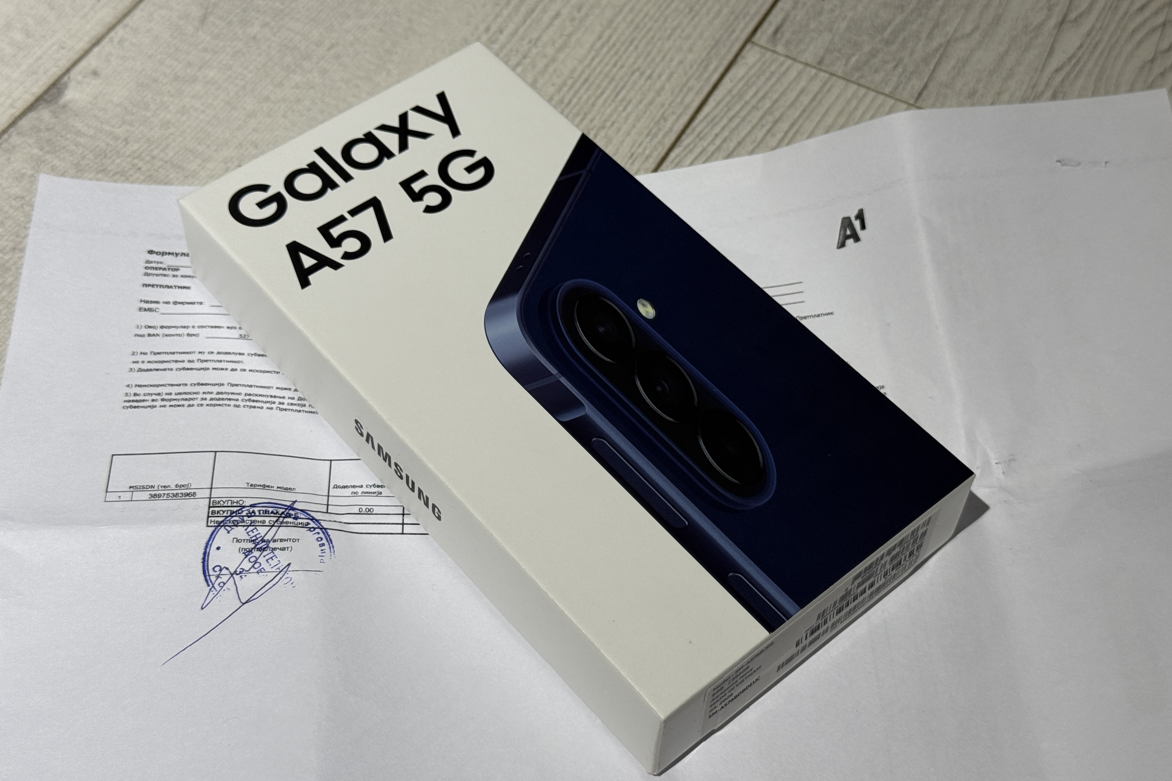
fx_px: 1628
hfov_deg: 39.6
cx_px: 586
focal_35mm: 50
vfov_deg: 27.0
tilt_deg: -53.2
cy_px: 398
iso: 50
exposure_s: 1/100
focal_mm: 6.76
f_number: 1.78
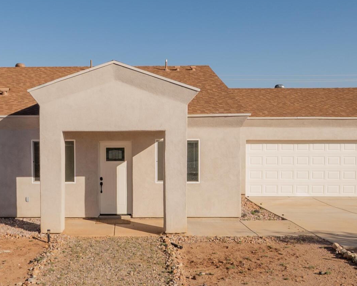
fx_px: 423
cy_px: 144
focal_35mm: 40
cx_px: 114
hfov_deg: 45.0
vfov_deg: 37.3
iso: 125
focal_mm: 10
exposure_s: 1/200
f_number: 11
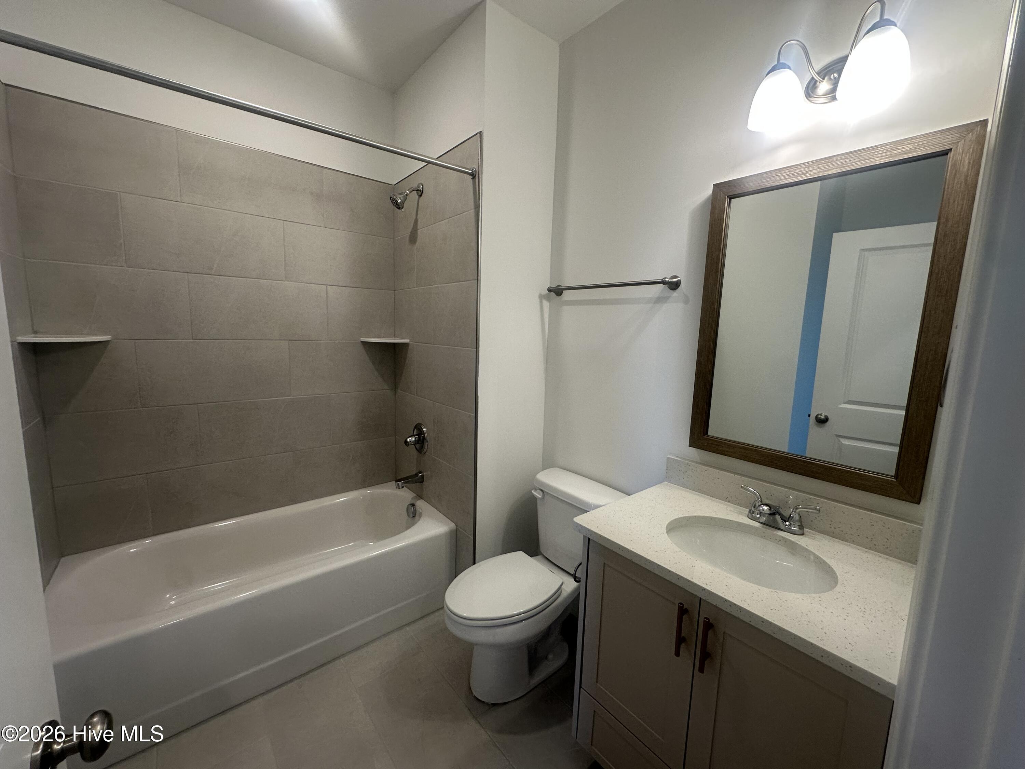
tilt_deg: -7.4
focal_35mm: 14
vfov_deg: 85.7
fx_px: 415
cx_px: 512
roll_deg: -2.0
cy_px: 384
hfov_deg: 102.1
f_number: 2.2
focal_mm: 2.22
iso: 160
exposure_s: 1/120
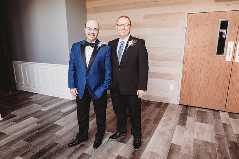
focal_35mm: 24
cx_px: 120
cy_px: 80
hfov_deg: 73.7
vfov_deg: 53.2
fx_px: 159
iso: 500
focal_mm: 24
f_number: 2.8
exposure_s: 1/200
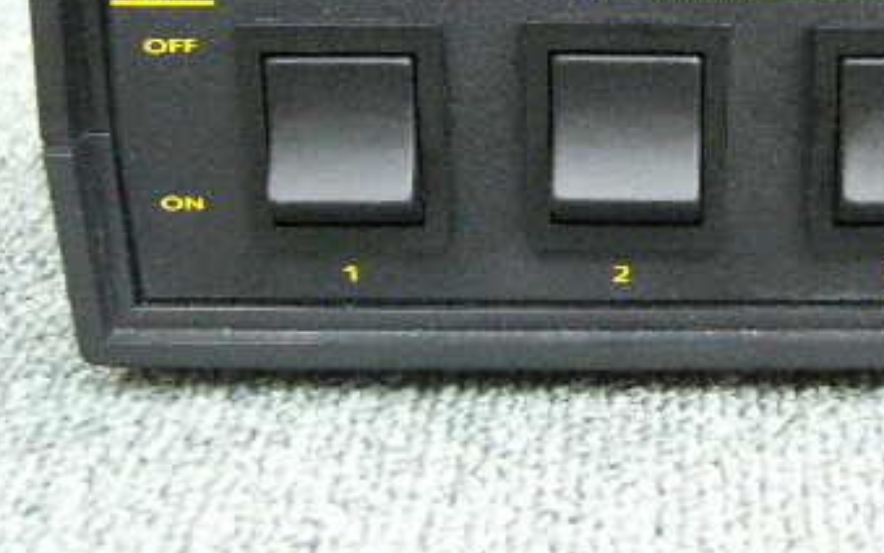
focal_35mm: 70
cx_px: 735
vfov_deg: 18.3
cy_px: 65
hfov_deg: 28.6
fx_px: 1687
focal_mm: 5.8
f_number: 2.8
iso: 400
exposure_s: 1/13
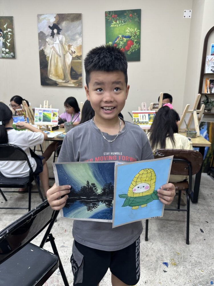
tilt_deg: -15.0
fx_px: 198
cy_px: 143
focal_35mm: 24
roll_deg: -0.2
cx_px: 107
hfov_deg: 56.8
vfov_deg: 71.6
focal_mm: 6.86
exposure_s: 1/100
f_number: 1.78
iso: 100
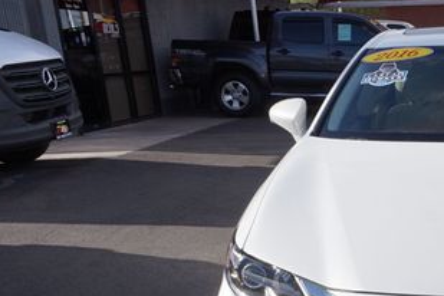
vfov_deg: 22.3
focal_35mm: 59
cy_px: 283
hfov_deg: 31.3
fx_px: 728
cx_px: 448
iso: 100
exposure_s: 1/160
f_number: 11
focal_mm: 19
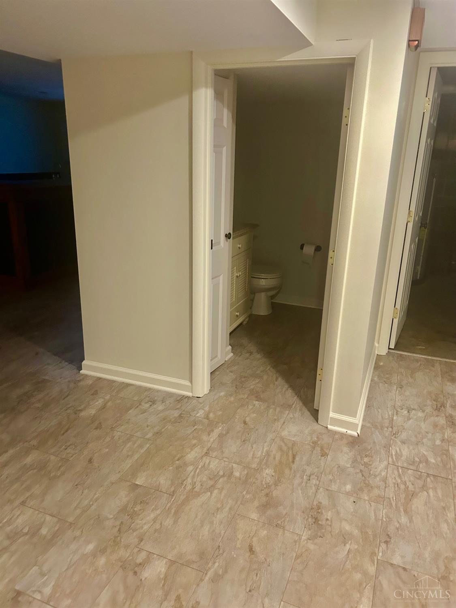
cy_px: 304
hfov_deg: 53.1
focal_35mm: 26
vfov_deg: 67.3
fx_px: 457
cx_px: 228
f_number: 1.5
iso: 400
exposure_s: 1/40
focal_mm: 5.7
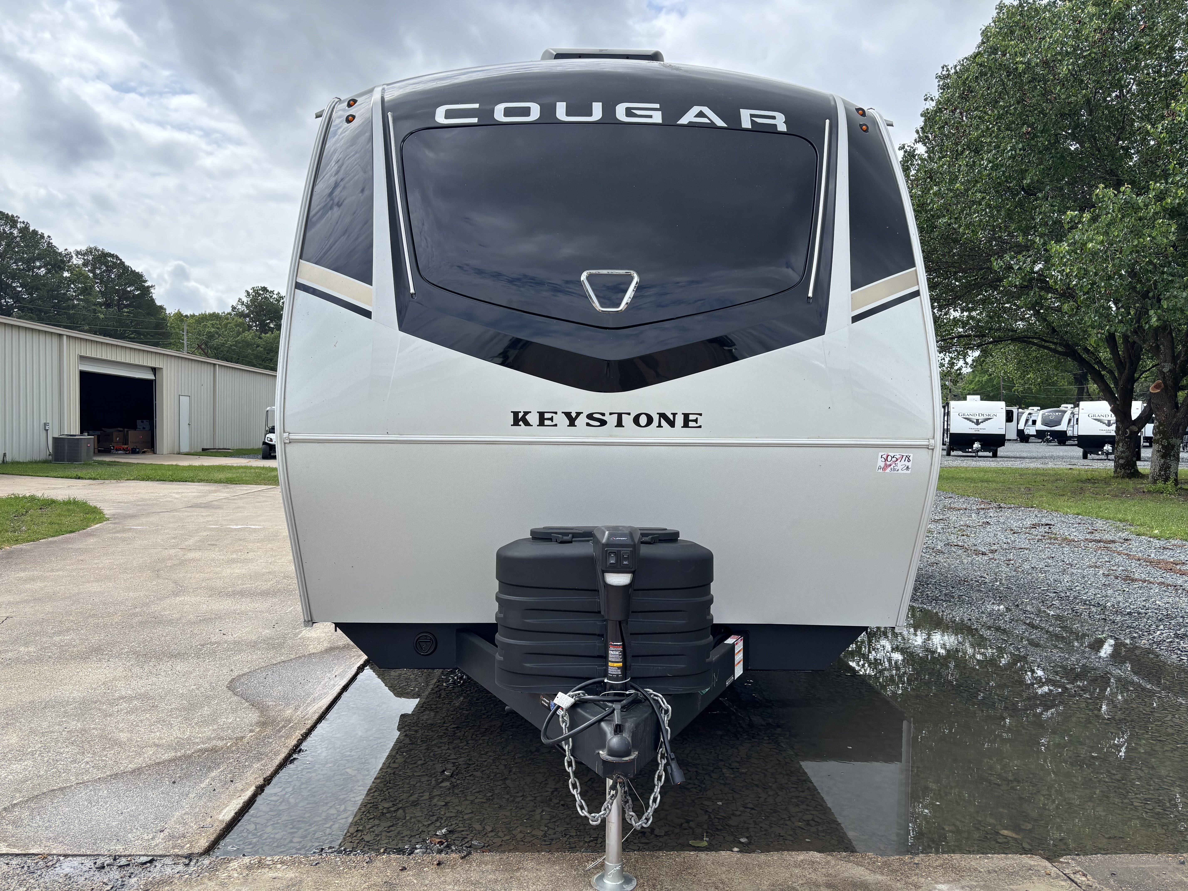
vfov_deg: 53.1
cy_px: 446
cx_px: 594
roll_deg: -0.9
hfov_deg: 67.3
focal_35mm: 26
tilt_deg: -1.8
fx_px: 892
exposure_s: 1/1984
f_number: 1.6
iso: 50
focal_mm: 5.96
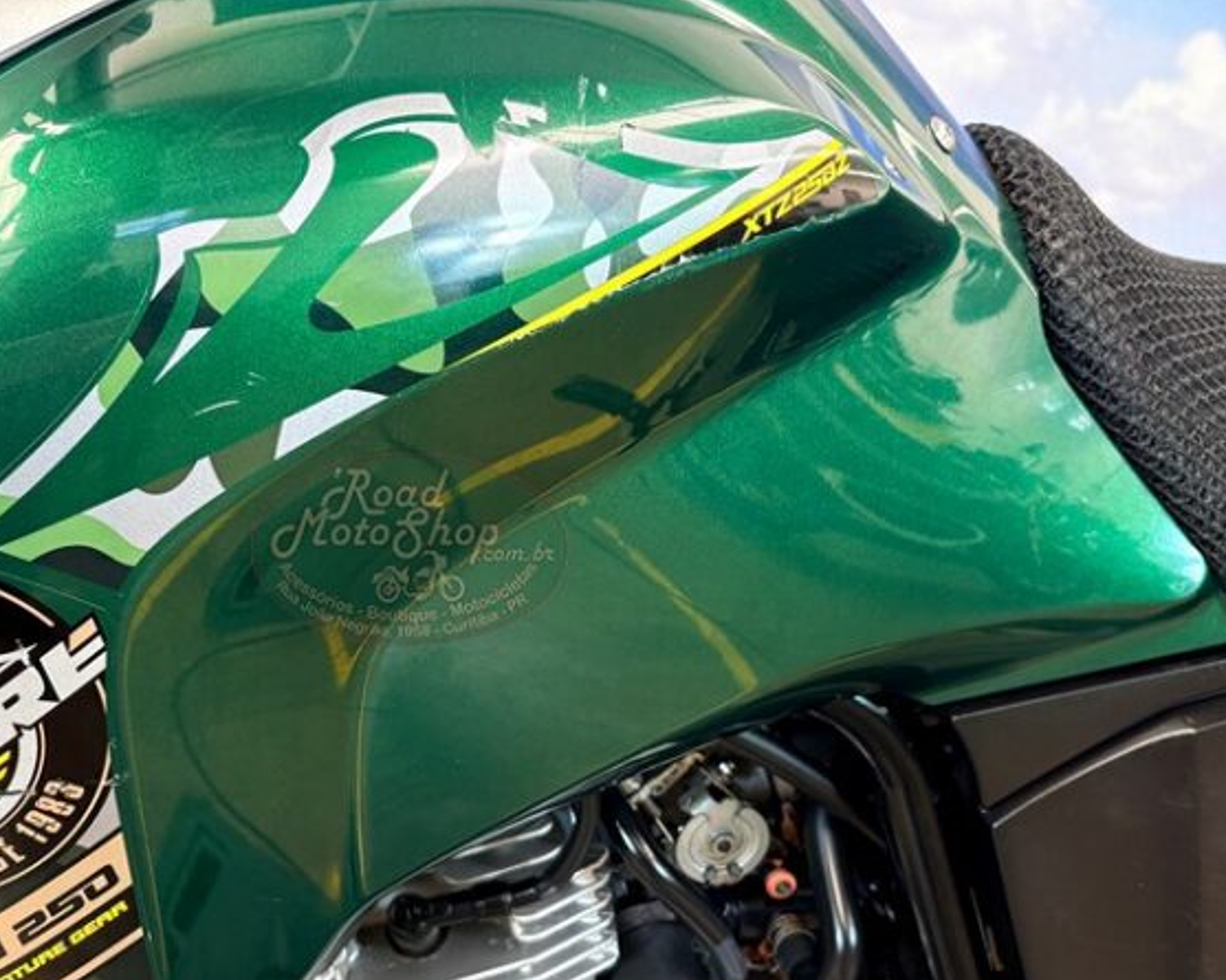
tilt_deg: -7.0
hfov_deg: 50.6
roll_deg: -0.5
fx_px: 1269
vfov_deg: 42.1
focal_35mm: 35
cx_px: 409
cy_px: 548
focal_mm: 5.96
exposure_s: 1/60
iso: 125
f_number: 1.6
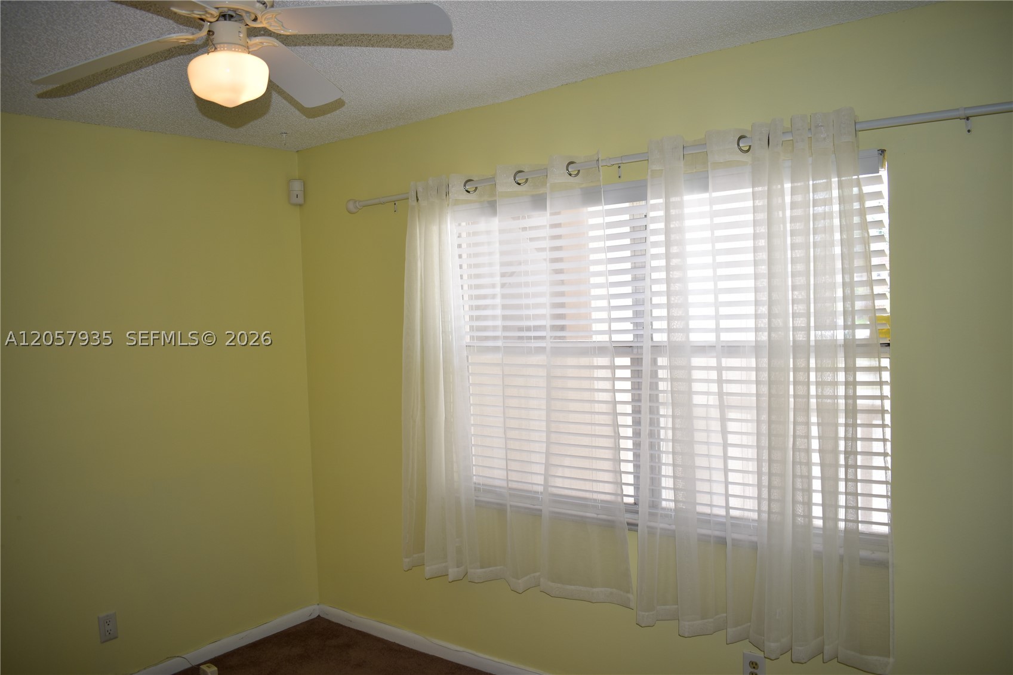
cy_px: 338
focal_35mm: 27
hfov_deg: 67.4
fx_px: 760
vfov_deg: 47.9
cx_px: 506
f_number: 3.5
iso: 125
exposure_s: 1/60
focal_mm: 18
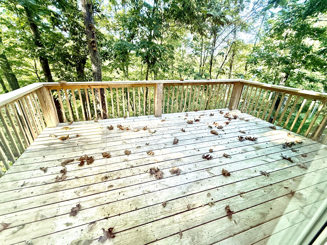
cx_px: 156
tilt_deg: -23.4
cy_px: 119
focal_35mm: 15
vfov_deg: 81.7
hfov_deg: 98.1
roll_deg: -1.0
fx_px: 142
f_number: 2.2
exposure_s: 1/120
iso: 125
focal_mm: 2.22
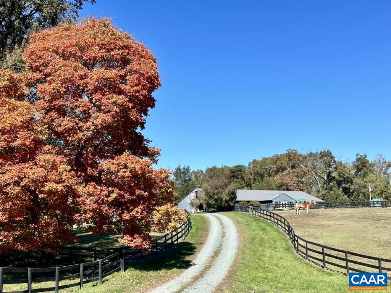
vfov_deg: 30.3
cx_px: 196
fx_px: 542
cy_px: 146
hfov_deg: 39.7
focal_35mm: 48
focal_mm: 6.86
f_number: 1.78
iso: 64
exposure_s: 1/3731
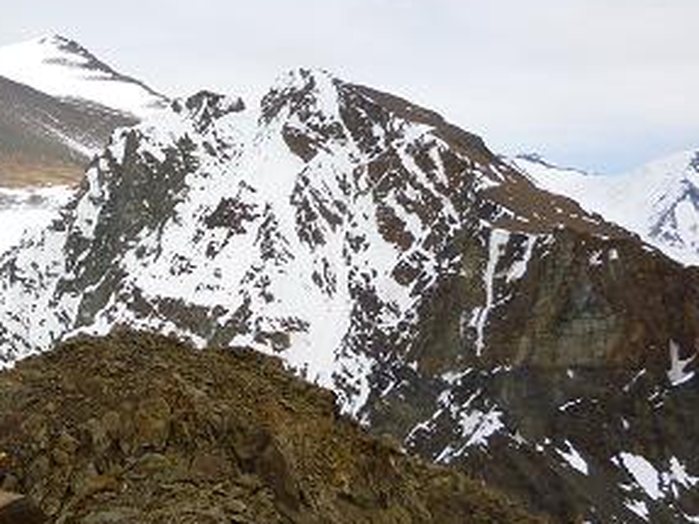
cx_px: 116
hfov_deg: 28.6
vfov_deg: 22.2
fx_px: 1332
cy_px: 292
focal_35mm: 66
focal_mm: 5.2
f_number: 5
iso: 80
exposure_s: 1/640
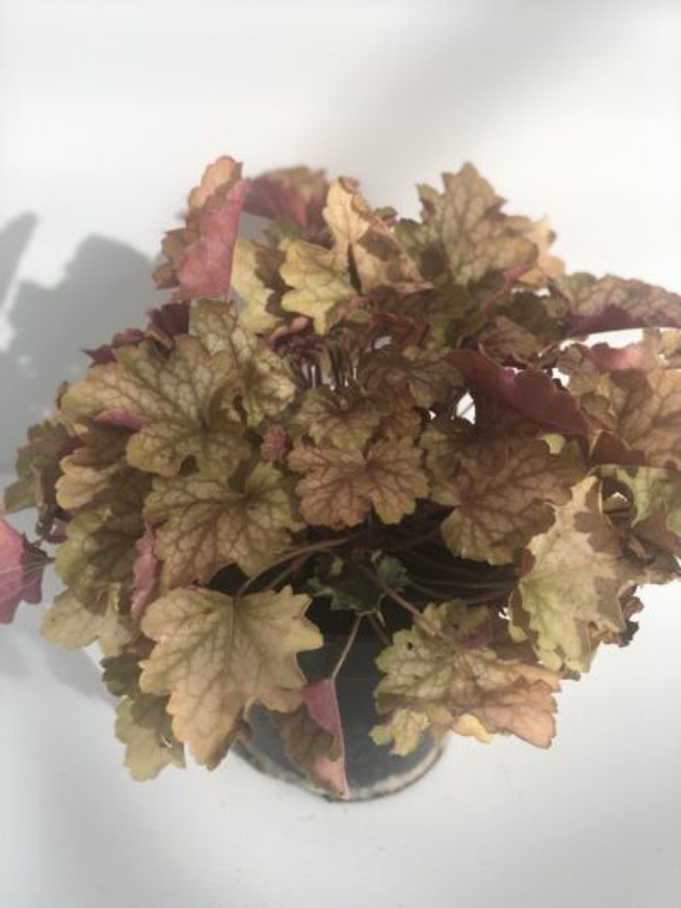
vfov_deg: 36.8
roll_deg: -2.2
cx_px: 340
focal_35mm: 52
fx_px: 1363
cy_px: 454
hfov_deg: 28.0
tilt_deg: -37.2
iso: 16
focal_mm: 6
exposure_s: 1/552
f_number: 2.4
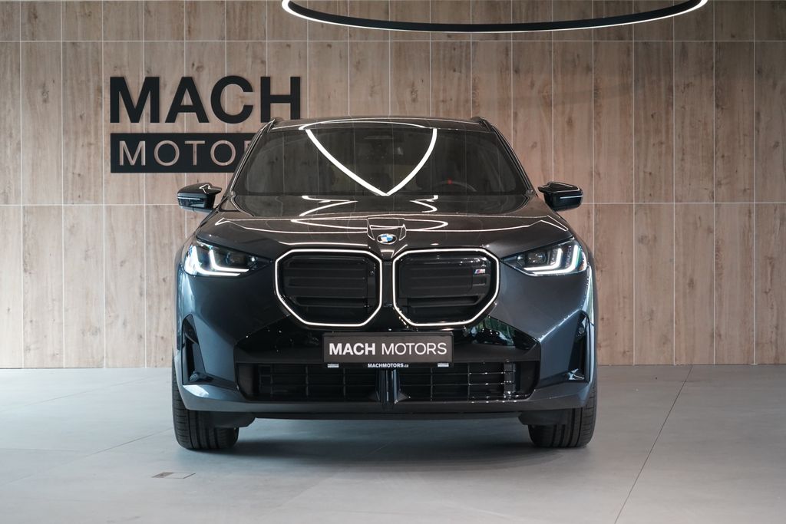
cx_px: 393
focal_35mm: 68
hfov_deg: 29.7
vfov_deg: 20.0
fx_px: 1485
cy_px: 262
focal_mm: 68
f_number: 5.6
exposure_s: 1/160
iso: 4000
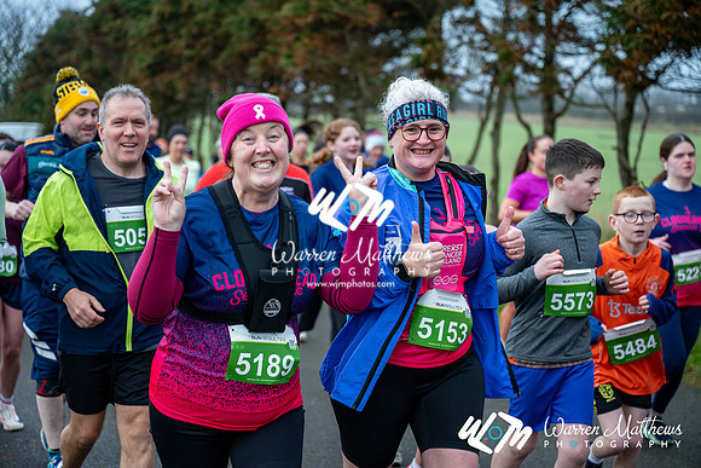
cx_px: 350
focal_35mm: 70
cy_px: 234
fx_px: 1363
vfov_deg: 19.5
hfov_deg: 28.8
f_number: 2.8
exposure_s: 1/1250
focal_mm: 70
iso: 560
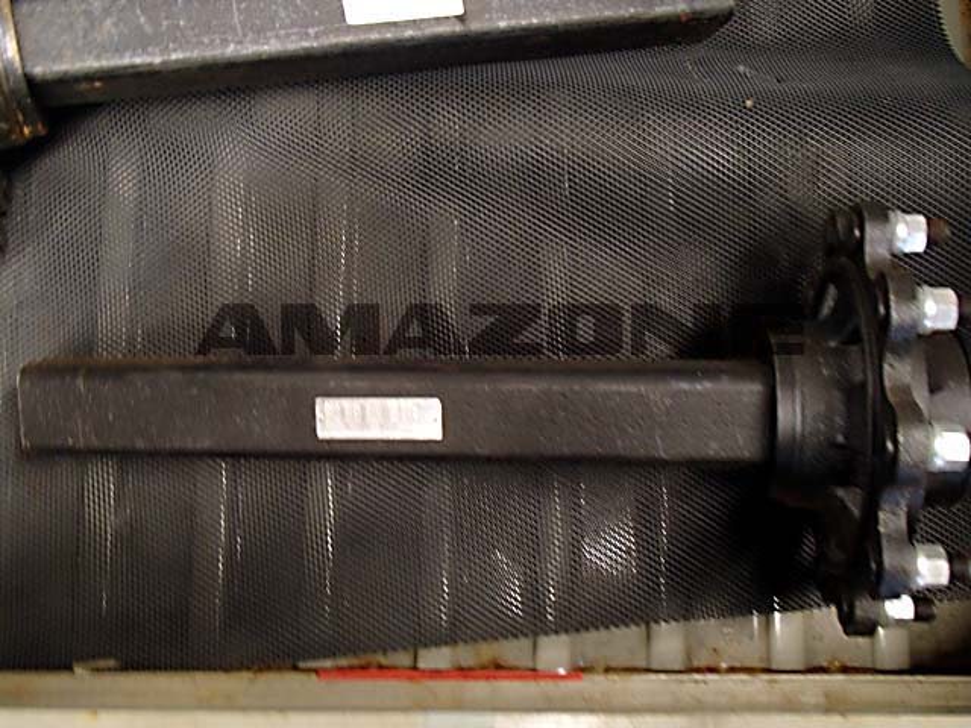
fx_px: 1010
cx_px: 486
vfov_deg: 39.7
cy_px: 364
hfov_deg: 51.4
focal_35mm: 36
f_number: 4.5
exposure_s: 1/4
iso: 400
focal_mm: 6.45
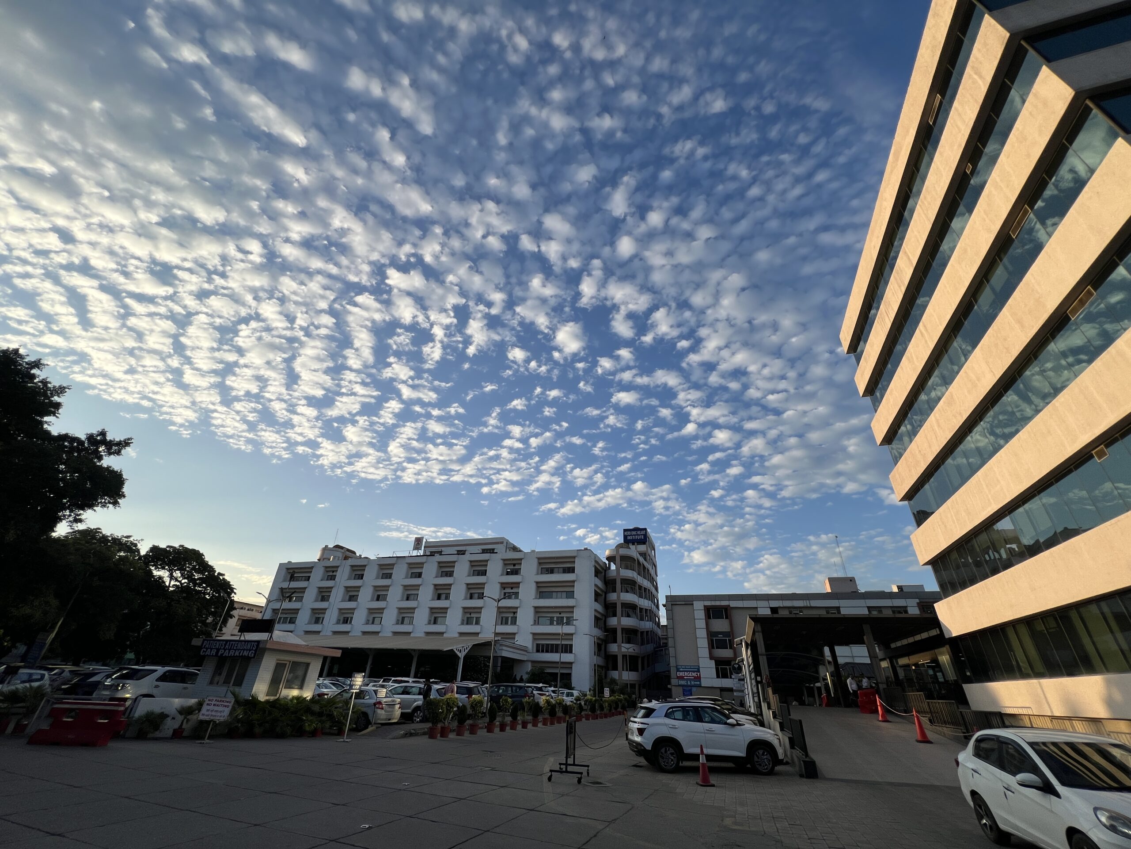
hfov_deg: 106.2
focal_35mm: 13
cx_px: 566
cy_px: 424
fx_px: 425
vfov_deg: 89.9
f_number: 1.8
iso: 32
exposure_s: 1/1155
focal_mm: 1.57
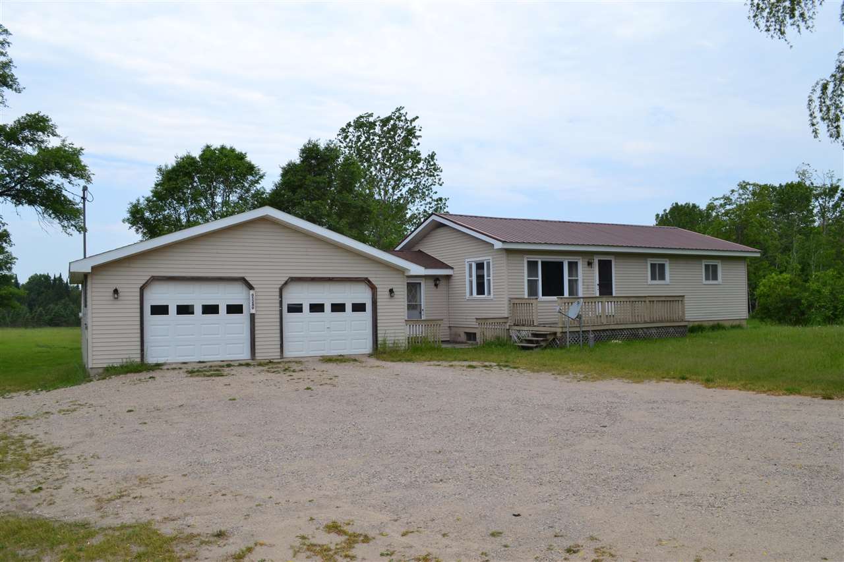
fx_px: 633
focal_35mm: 27
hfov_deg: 67.4
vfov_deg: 47.9
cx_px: 422
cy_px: 281
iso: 100
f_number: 8
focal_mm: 18
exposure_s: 1/250
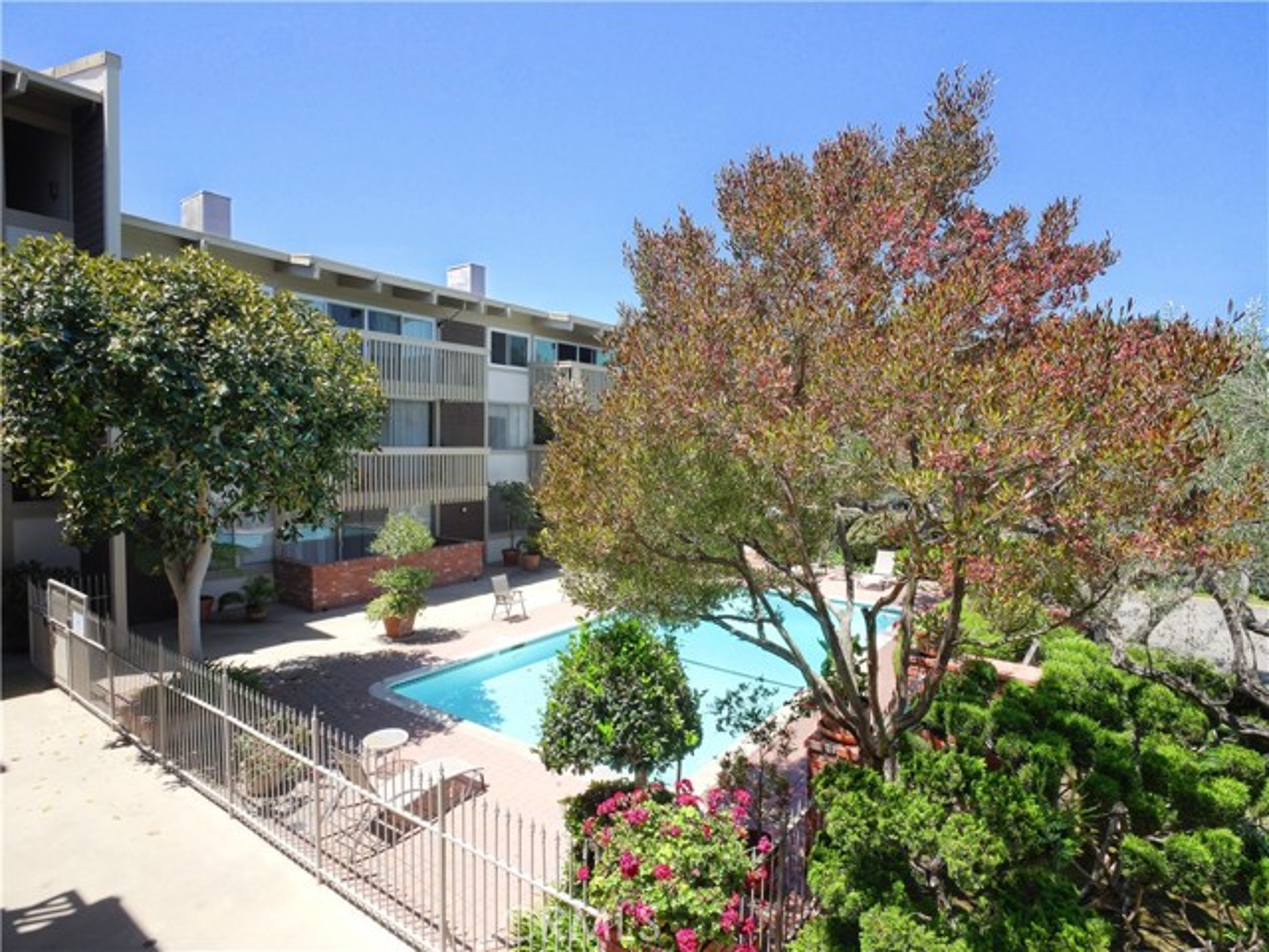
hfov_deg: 87.8
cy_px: 476
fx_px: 660
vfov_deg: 71.6
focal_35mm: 18
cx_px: 634
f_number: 11
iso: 800
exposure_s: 1/320
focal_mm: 9
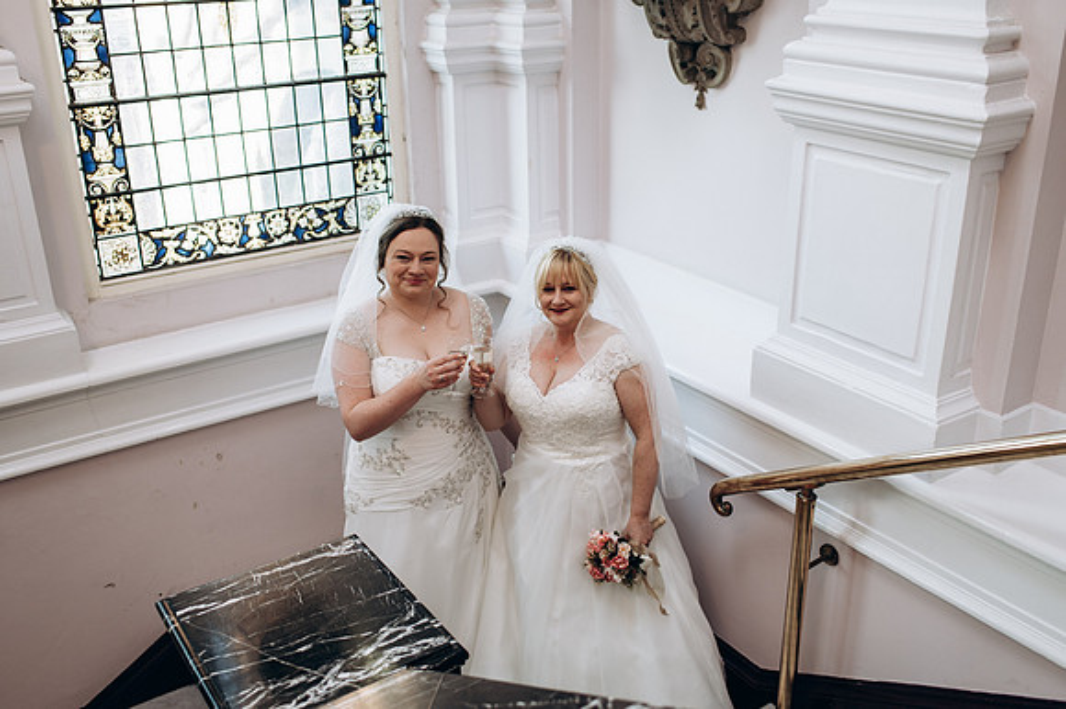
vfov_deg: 37.8
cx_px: 533
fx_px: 1036
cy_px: 354
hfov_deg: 54.5
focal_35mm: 35
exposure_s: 1/100
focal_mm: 35
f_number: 2.5
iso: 200
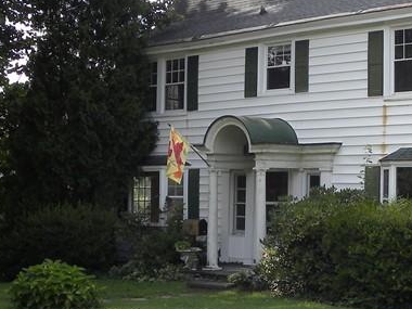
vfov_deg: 21.0
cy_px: 177
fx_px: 833
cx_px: 279
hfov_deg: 27.6
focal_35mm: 70
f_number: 4.5
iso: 64
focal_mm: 4.6
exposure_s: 1/142
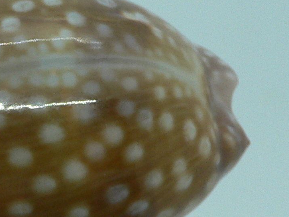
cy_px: 180
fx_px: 818
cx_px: -5
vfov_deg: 15.0
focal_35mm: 98
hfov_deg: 19.4
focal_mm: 4.6
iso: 100
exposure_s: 1/60
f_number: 2.8
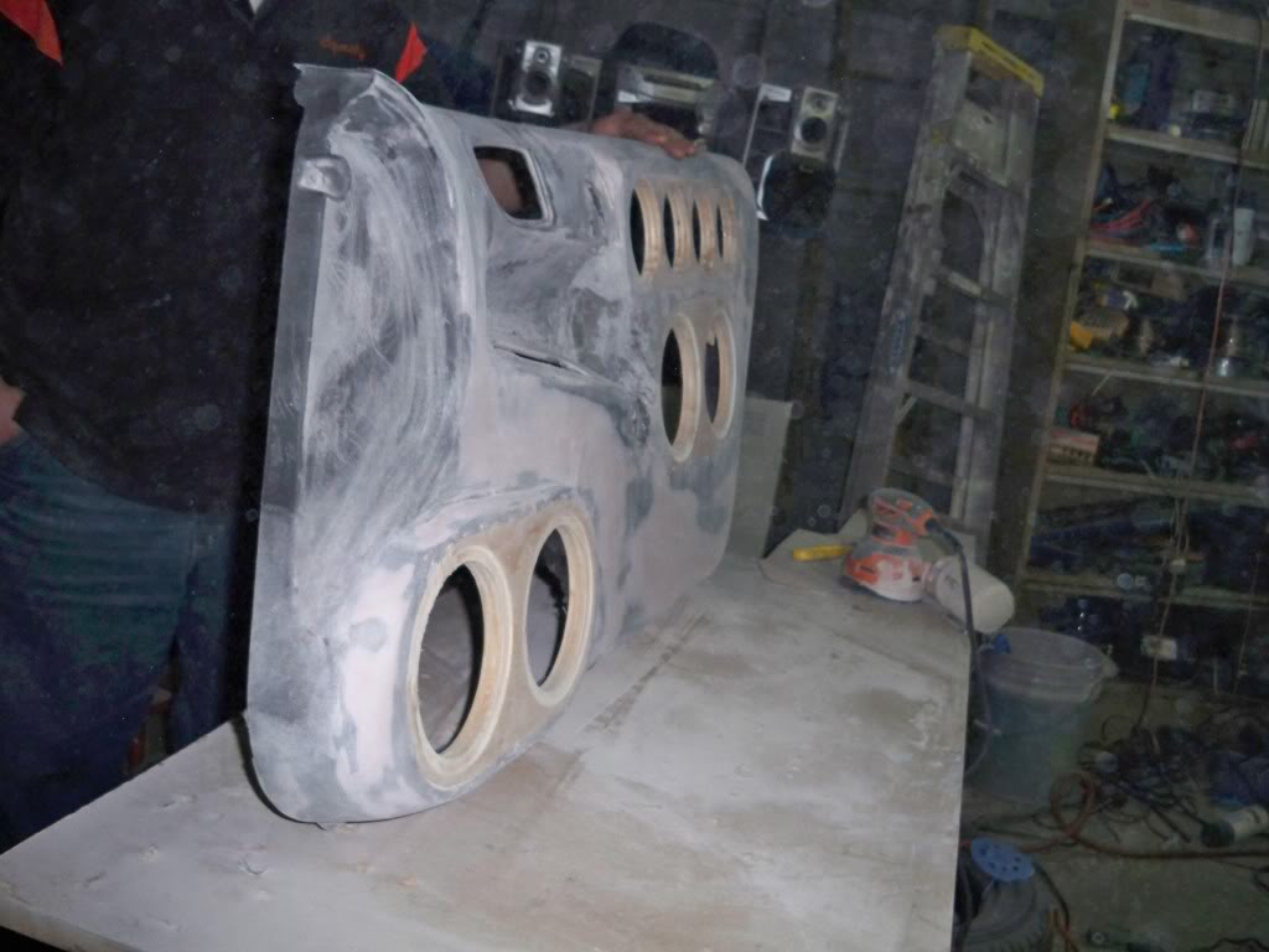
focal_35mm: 35
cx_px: 634
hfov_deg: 52.6
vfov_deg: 40.7
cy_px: 476
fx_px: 1283
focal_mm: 6.3
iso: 200
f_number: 3.1
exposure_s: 1/60
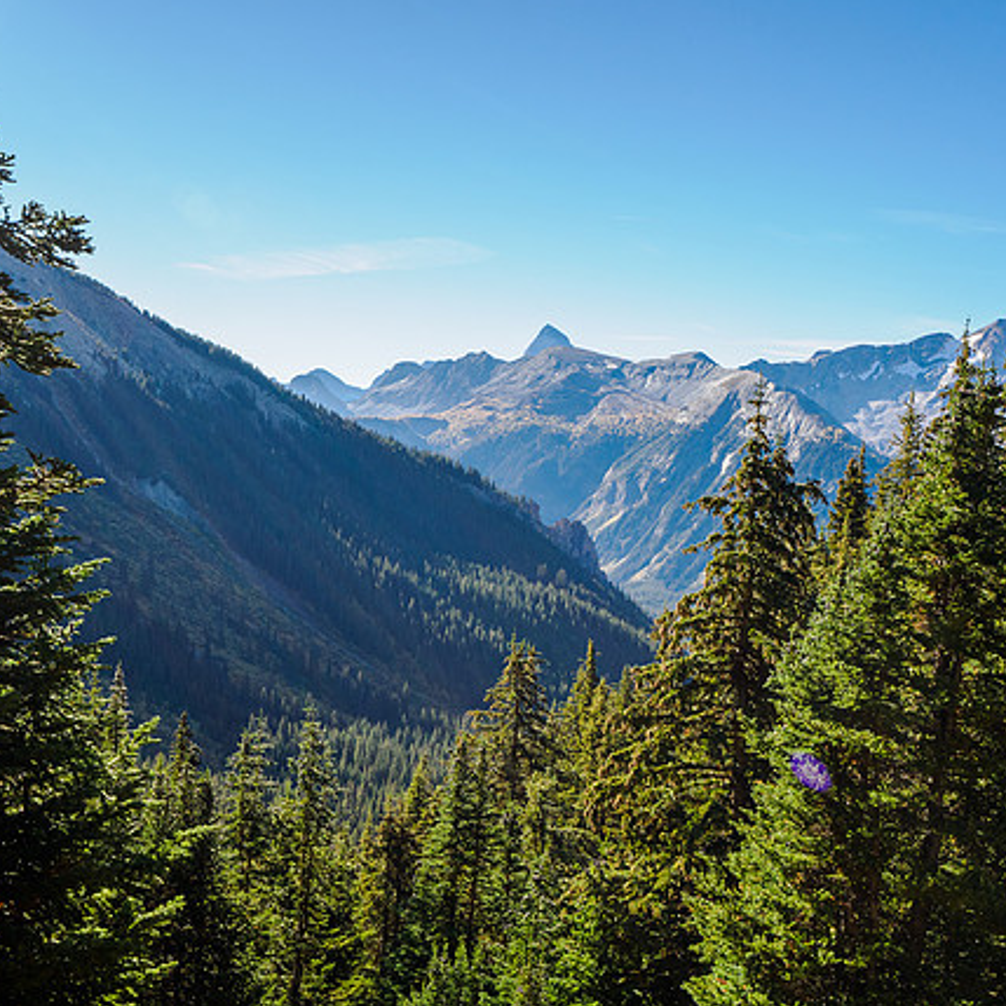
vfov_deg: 39.2
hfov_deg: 39.2
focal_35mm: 43
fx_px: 1414
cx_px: 514
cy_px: 498
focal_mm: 18
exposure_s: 1/100
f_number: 11
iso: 200
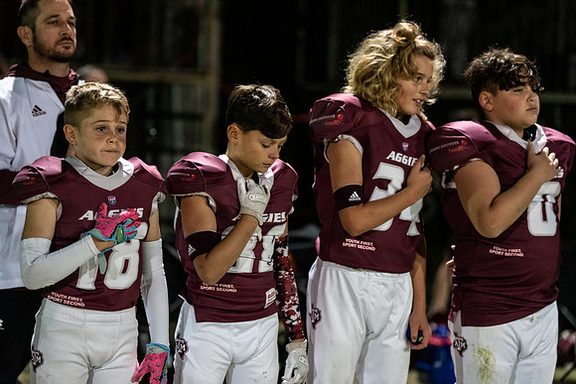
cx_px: 288
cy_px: 192
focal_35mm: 124
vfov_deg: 11.1
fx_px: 1984
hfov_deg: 16.5
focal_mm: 124
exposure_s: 1/320
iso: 5000
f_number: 2.8
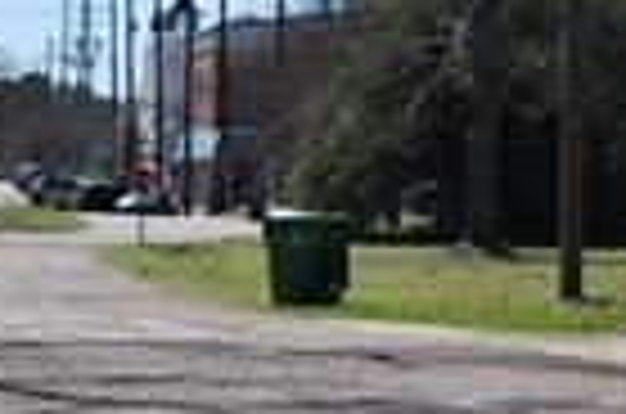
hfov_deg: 7.4
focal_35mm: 277
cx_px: 185
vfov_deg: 4.9
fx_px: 4806
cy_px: 92
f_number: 9
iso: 100
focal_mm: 40
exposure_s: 1/320
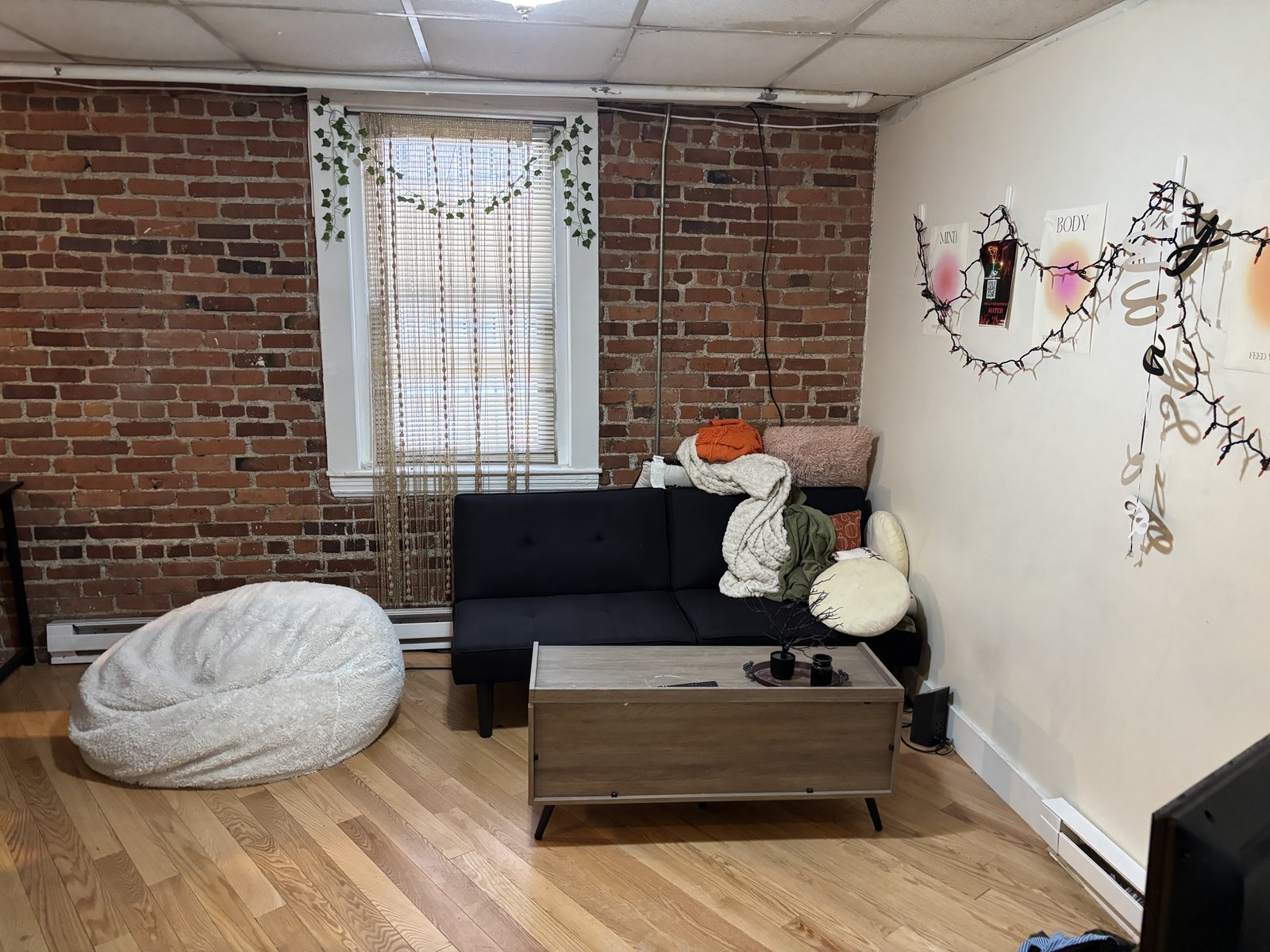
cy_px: 476
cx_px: 635
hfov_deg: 67.3
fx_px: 954
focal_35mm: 26
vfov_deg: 53.1
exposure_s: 1/60
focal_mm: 5.96
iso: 320
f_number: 1.6
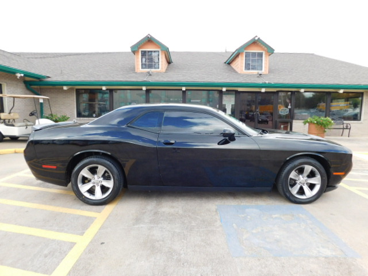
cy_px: 138
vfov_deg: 58.9
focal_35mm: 23
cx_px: 184
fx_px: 245
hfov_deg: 73.9
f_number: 3
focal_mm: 4
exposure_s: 1/250
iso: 125
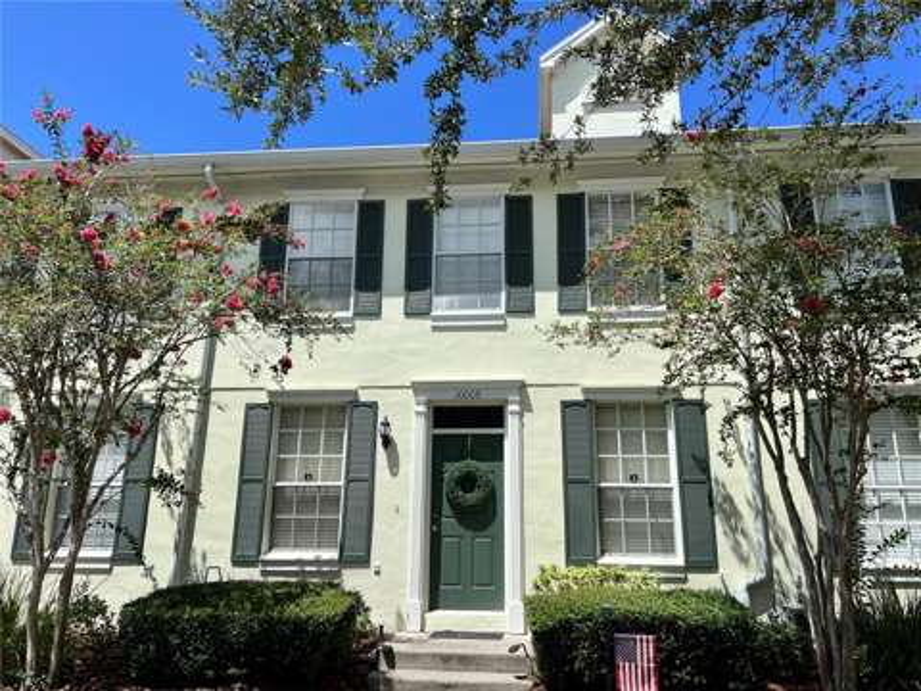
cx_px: 460
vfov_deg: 53.1
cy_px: 346
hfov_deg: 67.3
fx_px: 692
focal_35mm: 26
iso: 50
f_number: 1.5
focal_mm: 5.7
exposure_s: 1/4630
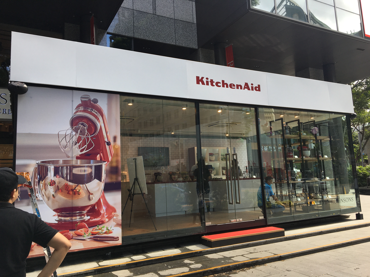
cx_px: 185
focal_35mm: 29
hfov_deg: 61.7
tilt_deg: +8.4
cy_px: 138
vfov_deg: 48.2
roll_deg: +2.9
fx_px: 310
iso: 25
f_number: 2.2
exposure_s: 1/381
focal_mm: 4.15
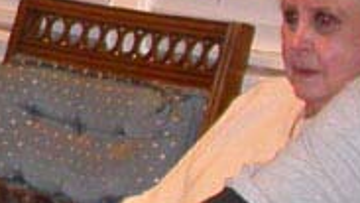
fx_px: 2215
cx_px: -433
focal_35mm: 232
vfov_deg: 5.2
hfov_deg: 8.6
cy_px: -30
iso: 200
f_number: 2.6
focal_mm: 7.85
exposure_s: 1/60
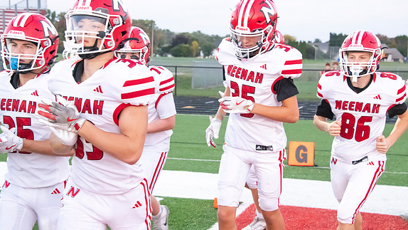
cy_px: 113
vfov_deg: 16.8
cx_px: 204
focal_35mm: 72
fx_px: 779
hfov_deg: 29.3
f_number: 7.1
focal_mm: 68
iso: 10000
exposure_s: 1/640
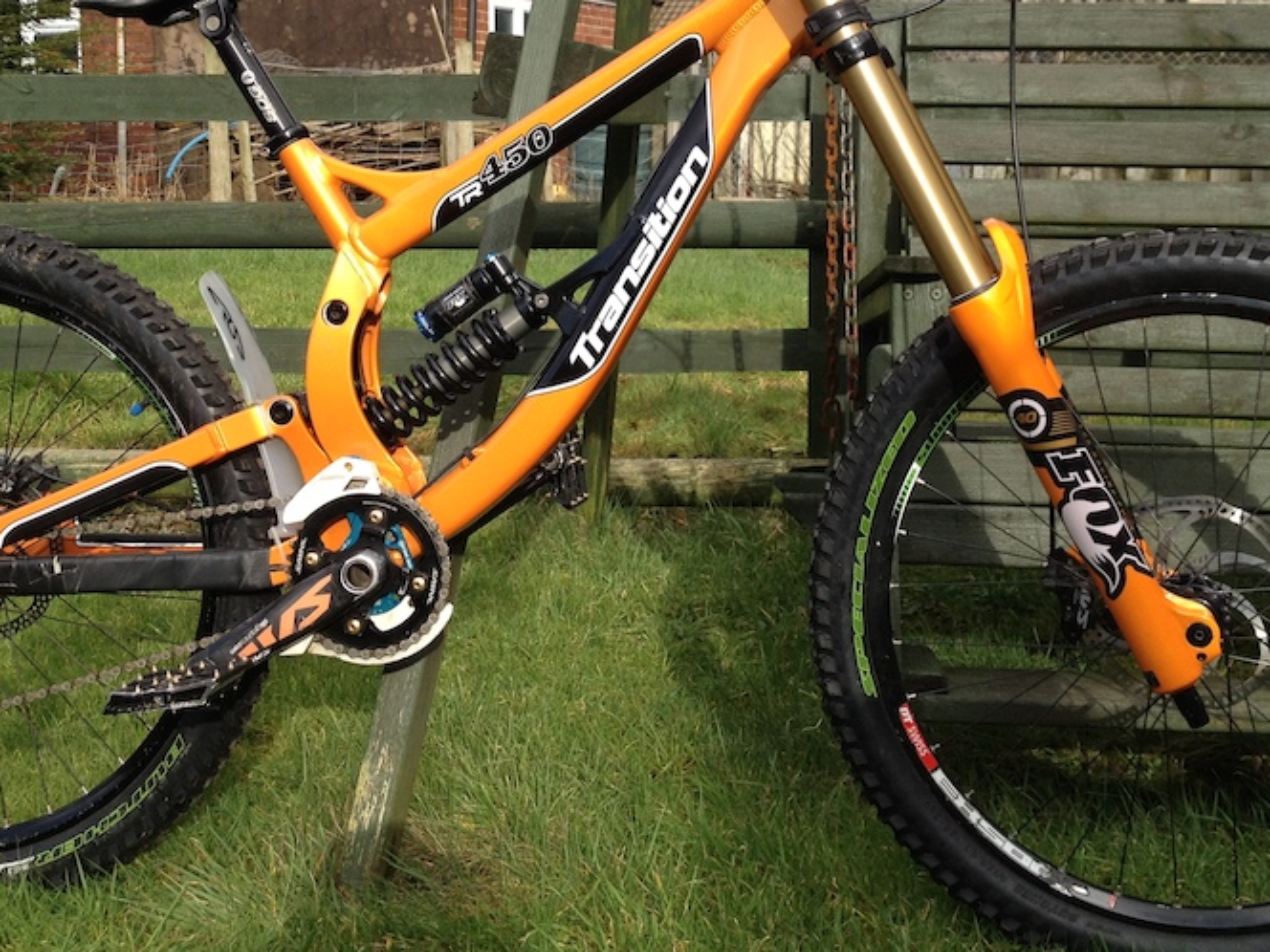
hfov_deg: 35.5
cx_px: 648
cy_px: 287
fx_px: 1981
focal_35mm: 54
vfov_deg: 26.8
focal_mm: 4.28
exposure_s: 1/606
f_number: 2.4
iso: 64
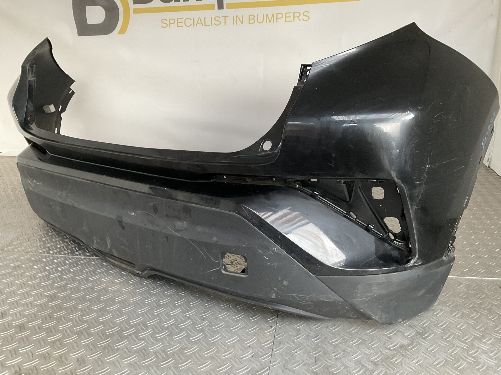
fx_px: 420
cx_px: 250
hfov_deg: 61.7
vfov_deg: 48.2
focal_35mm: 29
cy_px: 188
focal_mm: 3
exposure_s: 1/50
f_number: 1.8
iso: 125
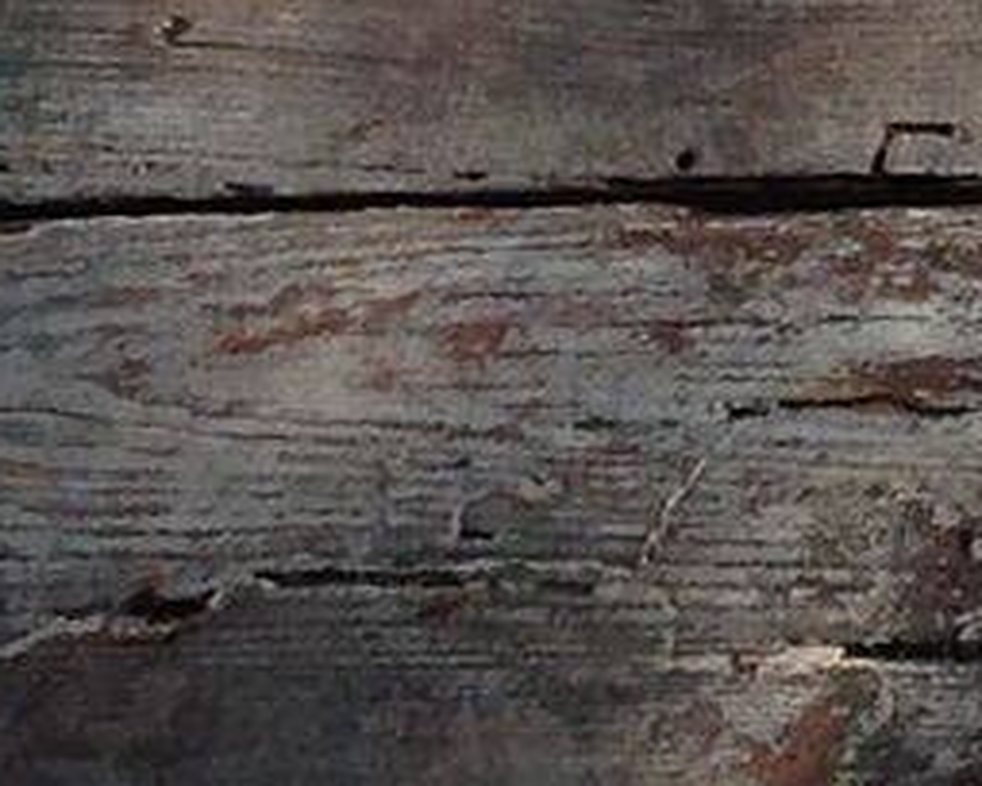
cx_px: 2276
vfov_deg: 5.6
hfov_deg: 6.9
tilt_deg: -44.2
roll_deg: -3.4
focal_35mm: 268
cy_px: -828
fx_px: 7789
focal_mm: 4.28
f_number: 2.4
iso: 50
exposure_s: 1/131
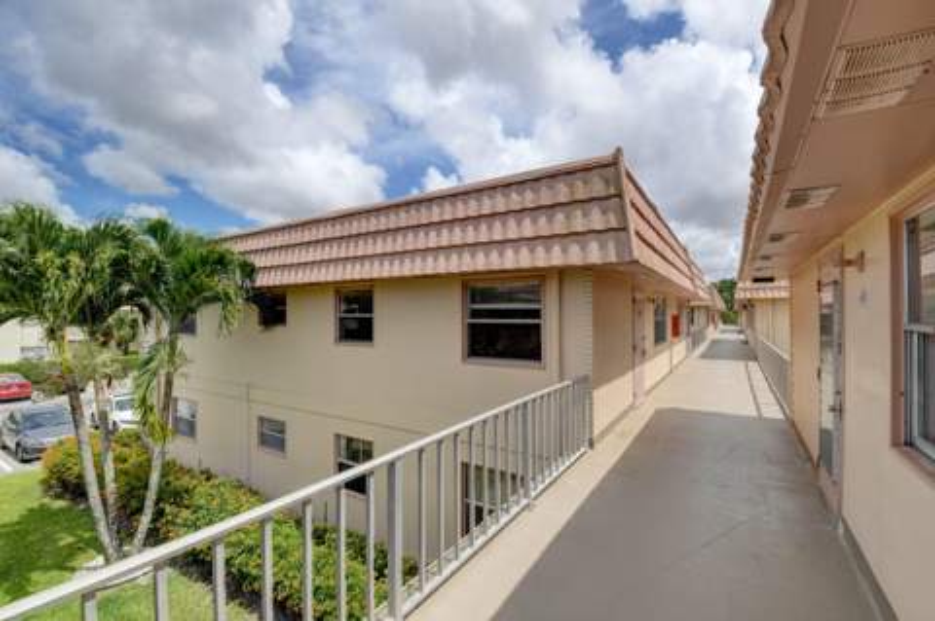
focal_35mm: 15
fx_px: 389
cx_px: 468
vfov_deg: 77.2
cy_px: 310
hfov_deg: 100.4
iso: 640
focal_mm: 10
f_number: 8
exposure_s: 1/3200
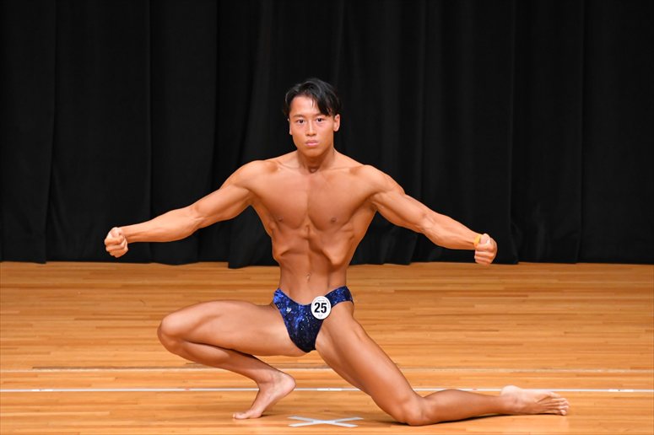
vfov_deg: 3.1
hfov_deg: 4.6
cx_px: 327
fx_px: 8171
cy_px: 218
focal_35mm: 450
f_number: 5.6
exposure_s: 1/400
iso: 4000
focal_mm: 300
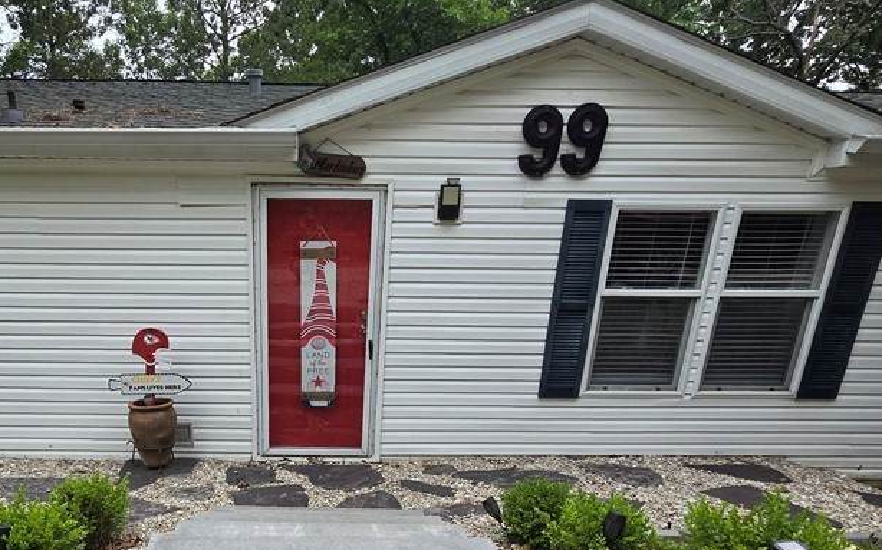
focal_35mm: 23
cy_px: 431
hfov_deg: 74.8
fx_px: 553
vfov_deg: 50.1
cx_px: 294
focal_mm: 2.2
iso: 125
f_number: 2.2
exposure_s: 1/2000
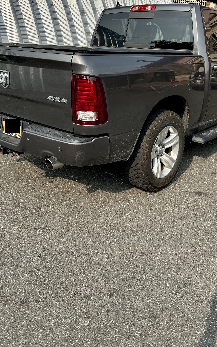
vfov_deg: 57.5
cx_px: 120
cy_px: 133
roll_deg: -0.1
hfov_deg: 38.3
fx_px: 312
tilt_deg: -17.1
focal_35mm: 33
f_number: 1.78
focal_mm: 6.86
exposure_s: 1/2809
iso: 80
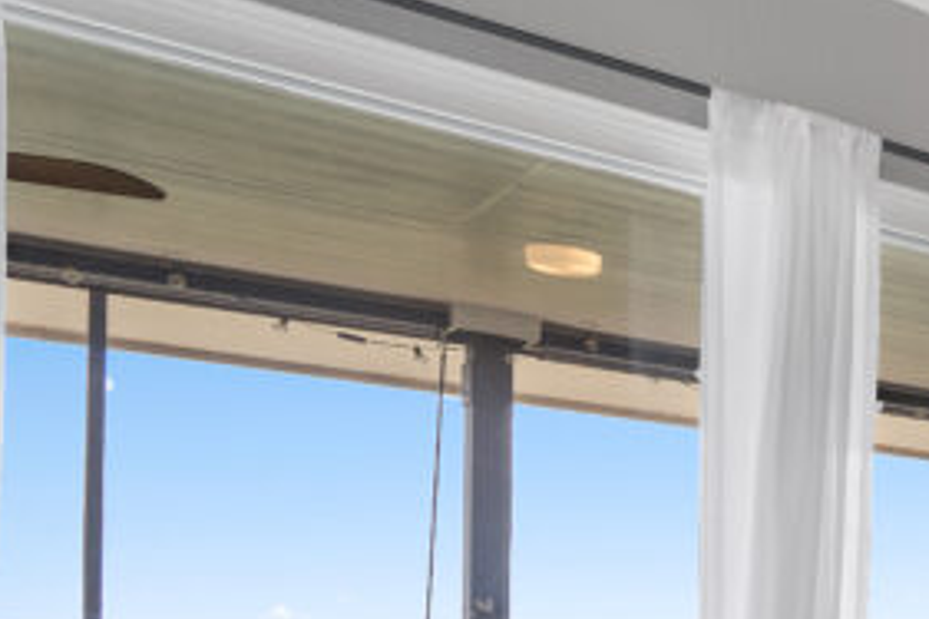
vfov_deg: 24.9
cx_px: 1633
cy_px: 647
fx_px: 1315
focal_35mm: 51
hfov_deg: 23.0
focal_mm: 14
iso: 100
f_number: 9
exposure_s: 1
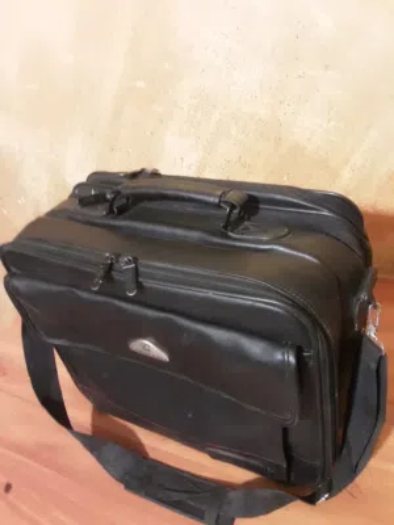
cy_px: 262
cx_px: 197
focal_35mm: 30
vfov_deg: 60.0
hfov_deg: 46.8
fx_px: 455
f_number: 1.9
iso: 640
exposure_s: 1/20
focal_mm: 2.2
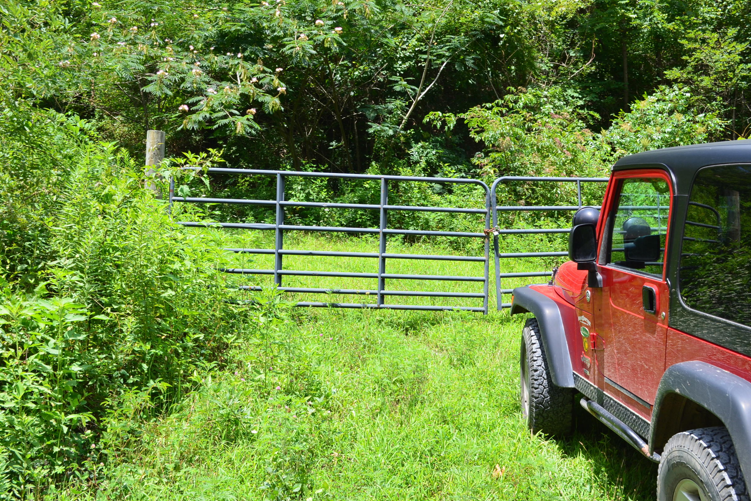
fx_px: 897
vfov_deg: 31.2
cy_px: 249
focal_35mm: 43
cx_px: 371
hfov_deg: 45.4
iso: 400
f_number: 9
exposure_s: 1/160
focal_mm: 28
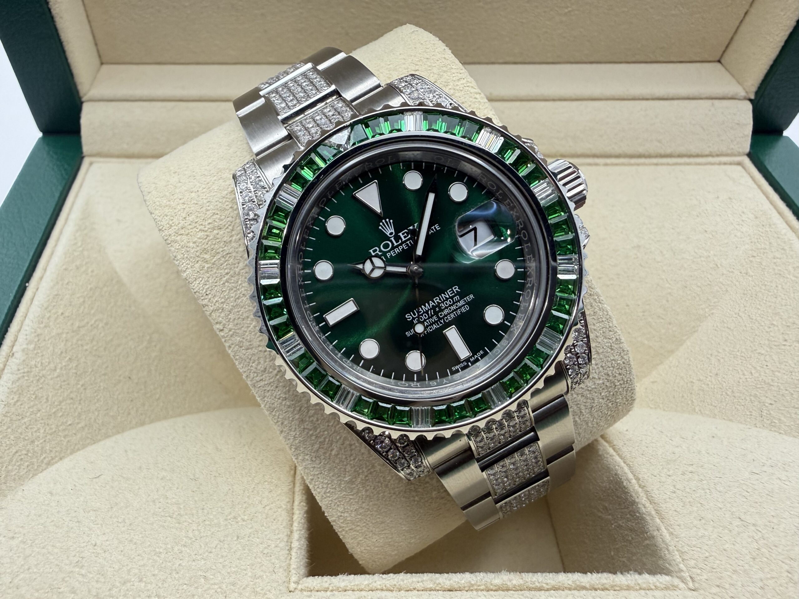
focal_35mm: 24
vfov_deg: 56.8
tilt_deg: -49.7
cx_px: 400
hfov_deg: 71.6
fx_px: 554
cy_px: 300
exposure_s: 1/100
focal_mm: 2.22
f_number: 2.2
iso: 160
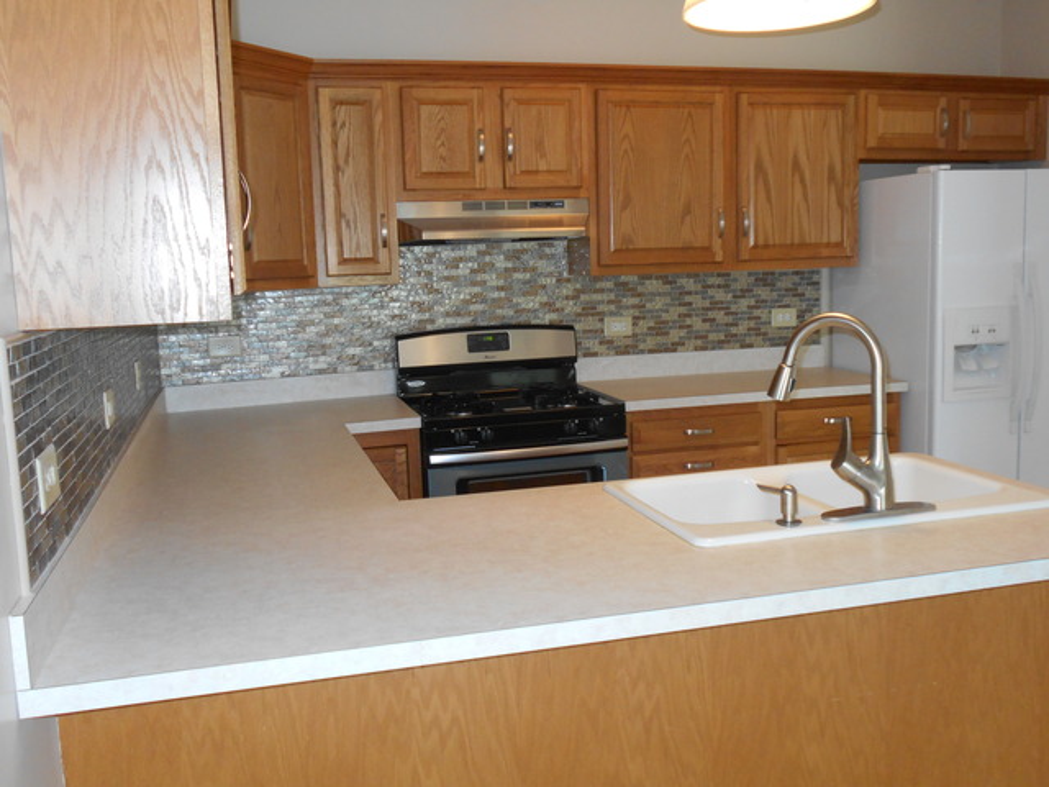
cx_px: 524
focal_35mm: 32
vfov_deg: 44.2
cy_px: 394
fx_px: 970
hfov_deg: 56.8
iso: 280
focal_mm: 5.8
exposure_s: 1/25
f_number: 3.6
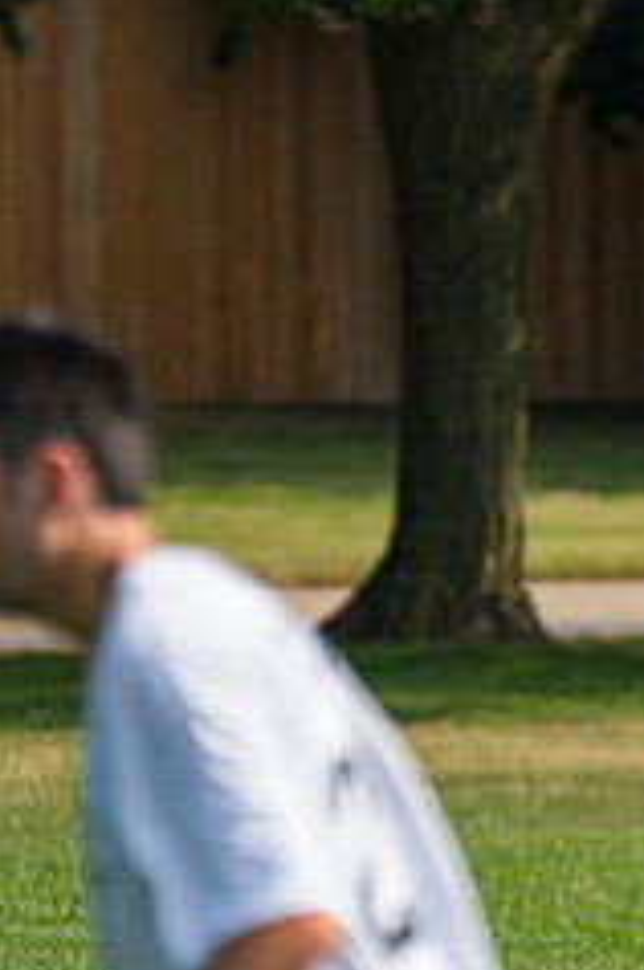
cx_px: 1115
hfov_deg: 1.5
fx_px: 24353
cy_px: 805
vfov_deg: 2.3
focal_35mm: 905
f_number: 2.8
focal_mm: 200
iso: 400
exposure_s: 1/6400
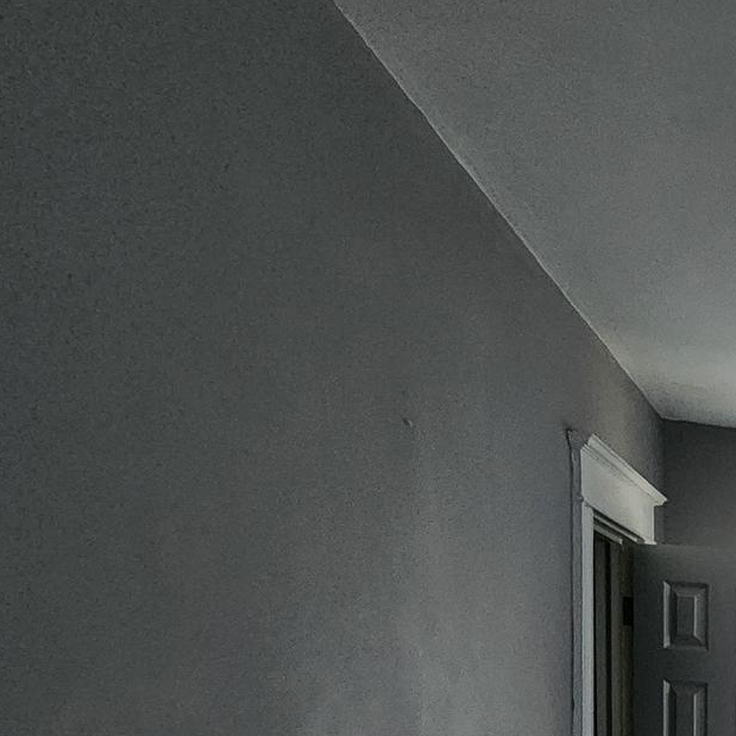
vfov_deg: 36.6
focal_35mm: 38
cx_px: 1209
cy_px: 820
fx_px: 914
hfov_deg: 25.5
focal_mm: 2.2
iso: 400
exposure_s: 1/60
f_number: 2.2
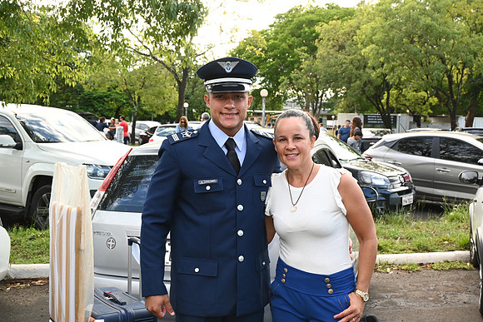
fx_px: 614
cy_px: 161
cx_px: 242
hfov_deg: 42.9
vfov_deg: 29.4
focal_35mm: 46
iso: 640
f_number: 6.3
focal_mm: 30.5
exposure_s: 1/250
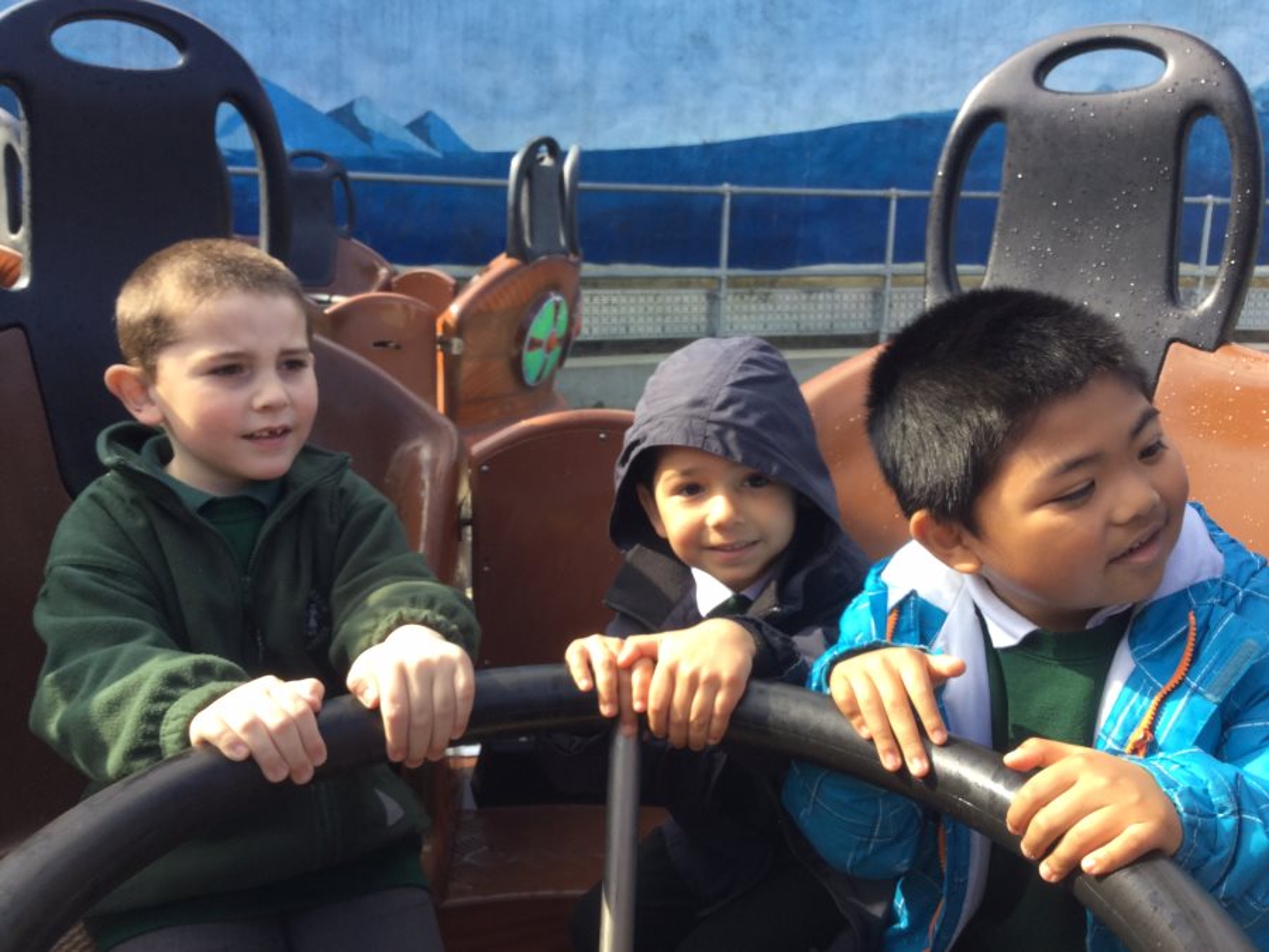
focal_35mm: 31
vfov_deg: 45.4
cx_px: 634
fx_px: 1136
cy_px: 476
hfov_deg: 58.4
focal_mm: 3.3
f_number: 2.4
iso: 25
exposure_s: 1/247
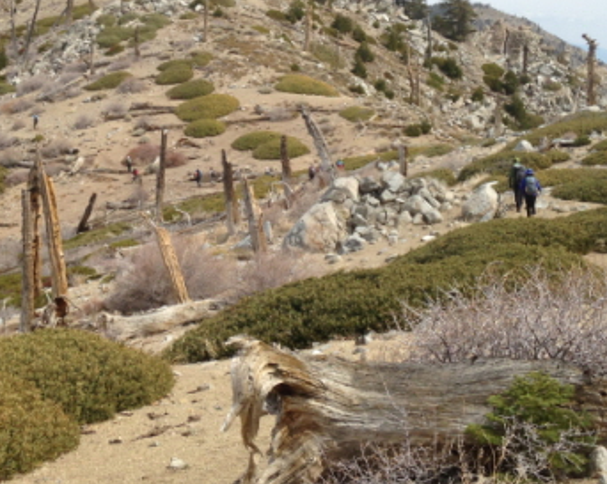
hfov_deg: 28.7
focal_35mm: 66
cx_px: 238
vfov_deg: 22.9
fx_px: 1185
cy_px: 121
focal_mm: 4.12
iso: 50
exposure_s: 1/1938
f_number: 2.4
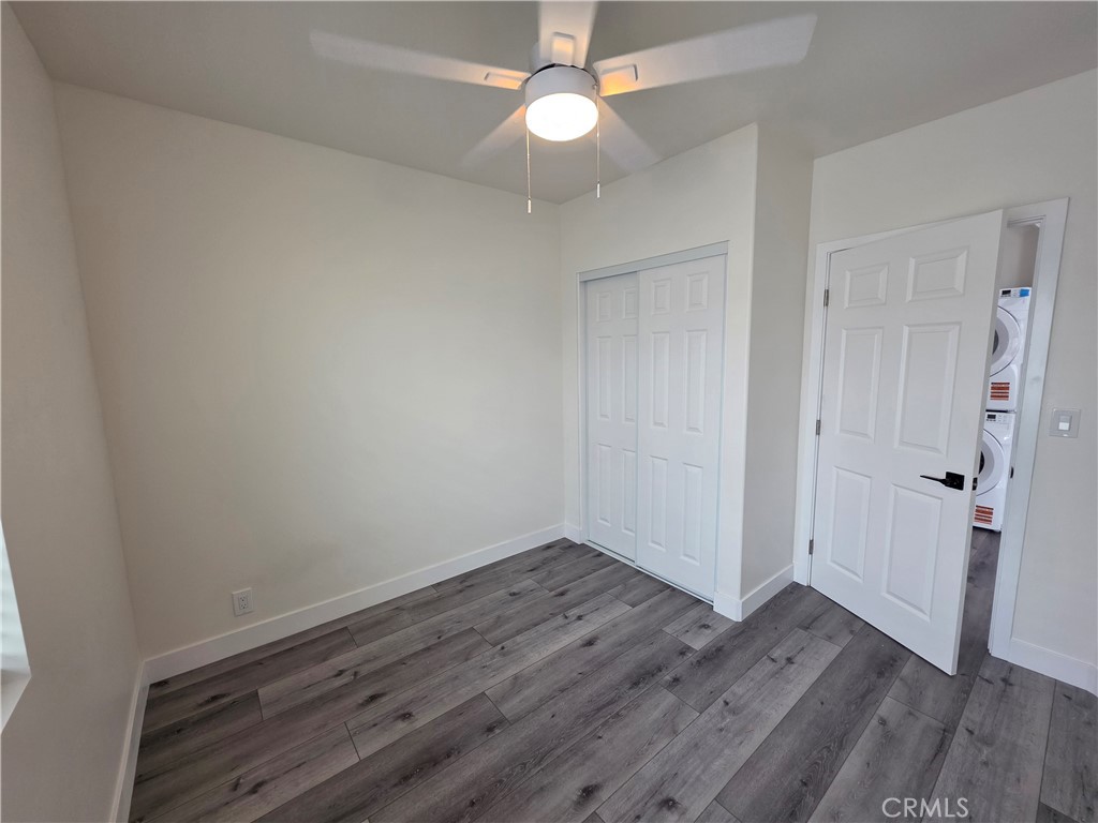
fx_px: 412
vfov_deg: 89.9
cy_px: 412
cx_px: 549
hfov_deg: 106.2
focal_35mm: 13
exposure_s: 1/120
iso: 125
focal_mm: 2.2
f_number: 1.9
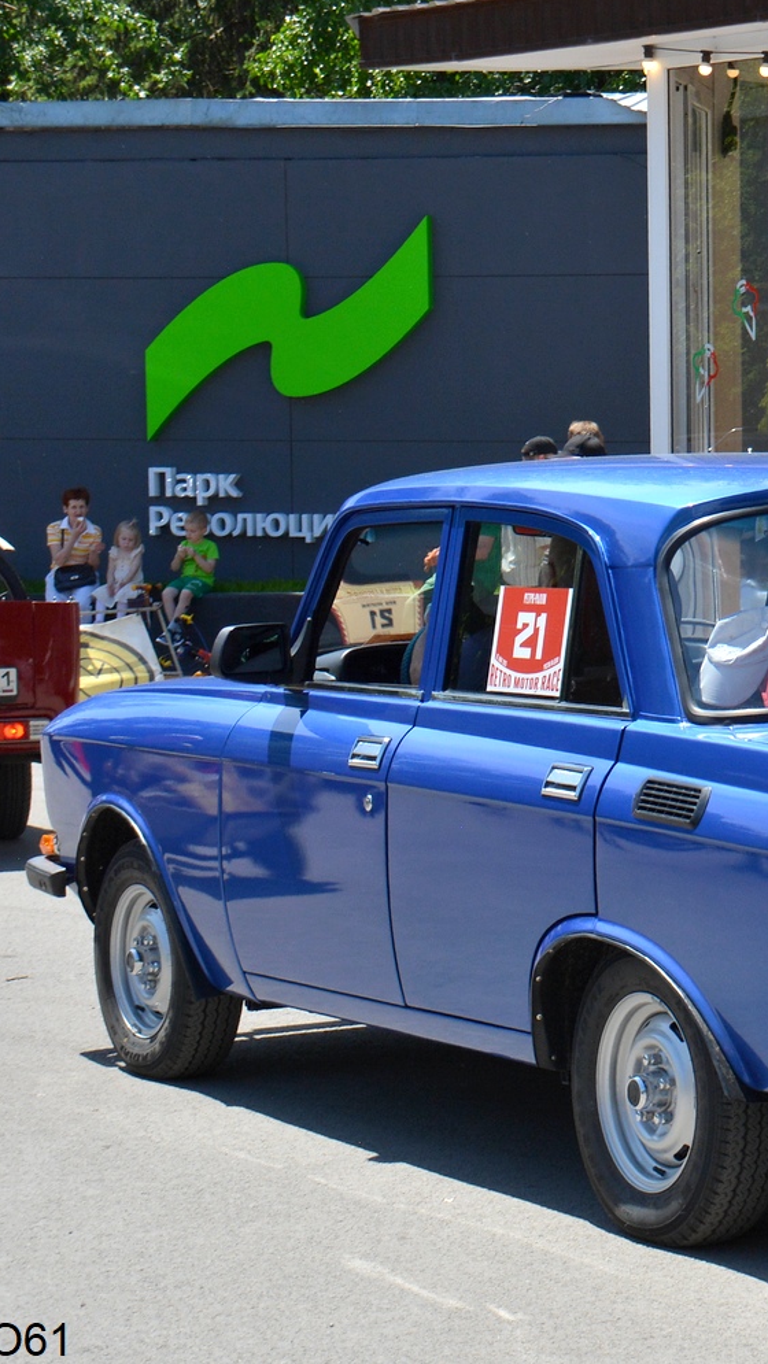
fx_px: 3257
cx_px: 851
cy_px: 681
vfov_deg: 23.7
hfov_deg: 13.2
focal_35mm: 90
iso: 400
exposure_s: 1/1600
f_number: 6.3
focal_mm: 38
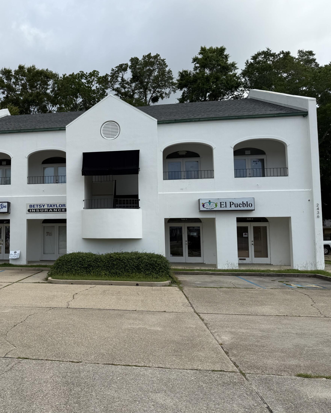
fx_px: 392
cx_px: 56
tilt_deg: +4.3
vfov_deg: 55.7
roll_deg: +0.5
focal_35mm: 32
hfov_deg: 43.2
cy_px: 205
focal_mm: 6.76
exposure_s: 1/4975
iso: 80
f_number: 1.78
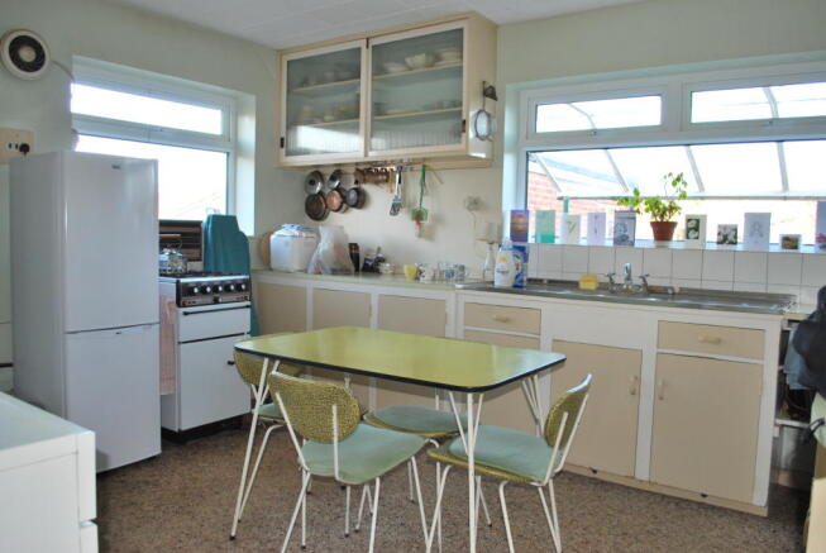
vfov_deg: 48.0
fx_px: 620
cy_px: 276
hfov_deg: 67.3
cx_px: 413
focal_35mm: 27
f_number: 4
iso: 400
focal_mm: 18
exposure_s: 1/80
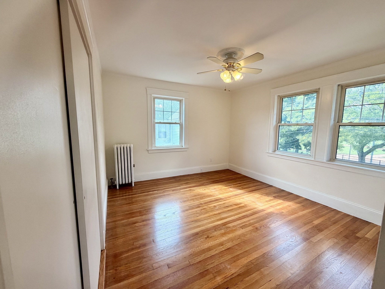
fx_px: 156
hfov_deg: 102.1
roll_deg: -0.1
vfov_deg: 85.7
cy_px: 144
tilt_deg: -7.1
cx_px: 192
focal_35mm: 14
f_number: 2.2
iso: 80
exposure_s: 1/120
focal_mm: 2.22
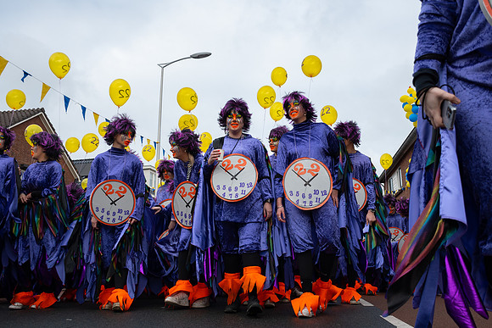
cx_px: 255
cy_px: 170
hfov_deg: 61.6
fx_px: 413
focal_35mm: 30
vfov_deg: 43.4
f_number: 4
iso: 400
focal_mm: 18
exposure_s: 1/2500
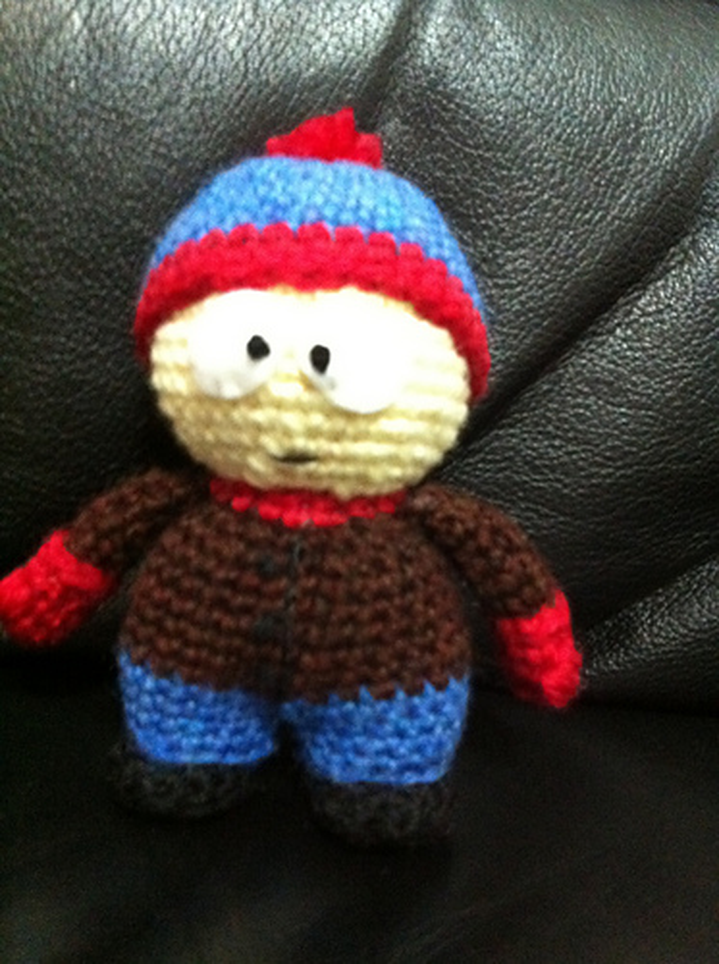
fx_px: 973
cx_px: 360
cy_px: 482
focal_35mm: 35
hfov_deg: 40.6
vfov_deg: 52.7
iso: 1000
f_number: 2.8
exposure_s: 1/15
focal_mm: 3.85
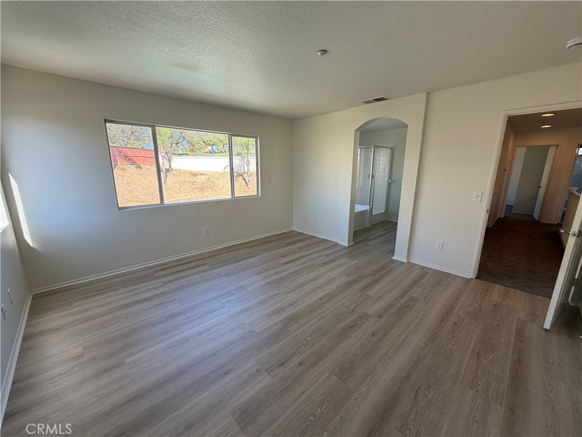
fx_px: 235
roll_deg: -0.5
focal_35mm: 14
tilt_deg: -12.9
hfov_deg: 102.1
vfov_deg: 85.7
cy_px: 218
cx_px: 291
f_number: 2.2
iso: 64
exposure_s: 1/121
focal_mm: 2.22
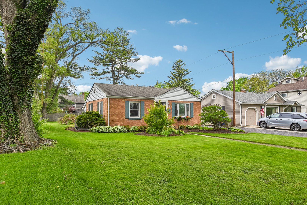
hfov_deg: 81.2
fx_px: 179
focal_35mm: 21
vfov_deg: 59.5
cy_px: 102
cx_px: 154
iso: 400
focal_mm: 14
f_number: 8
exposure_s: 1/800
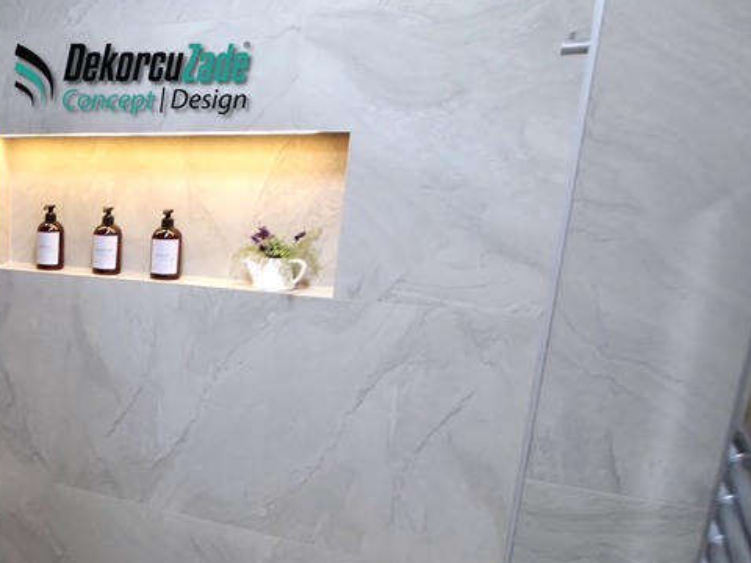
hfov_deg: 38.9
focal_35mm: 39
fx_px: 846
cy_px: 391
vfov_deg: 36.3
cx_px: -86
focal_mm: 2.2
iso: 100
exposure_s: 1/33.3
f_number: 1.9
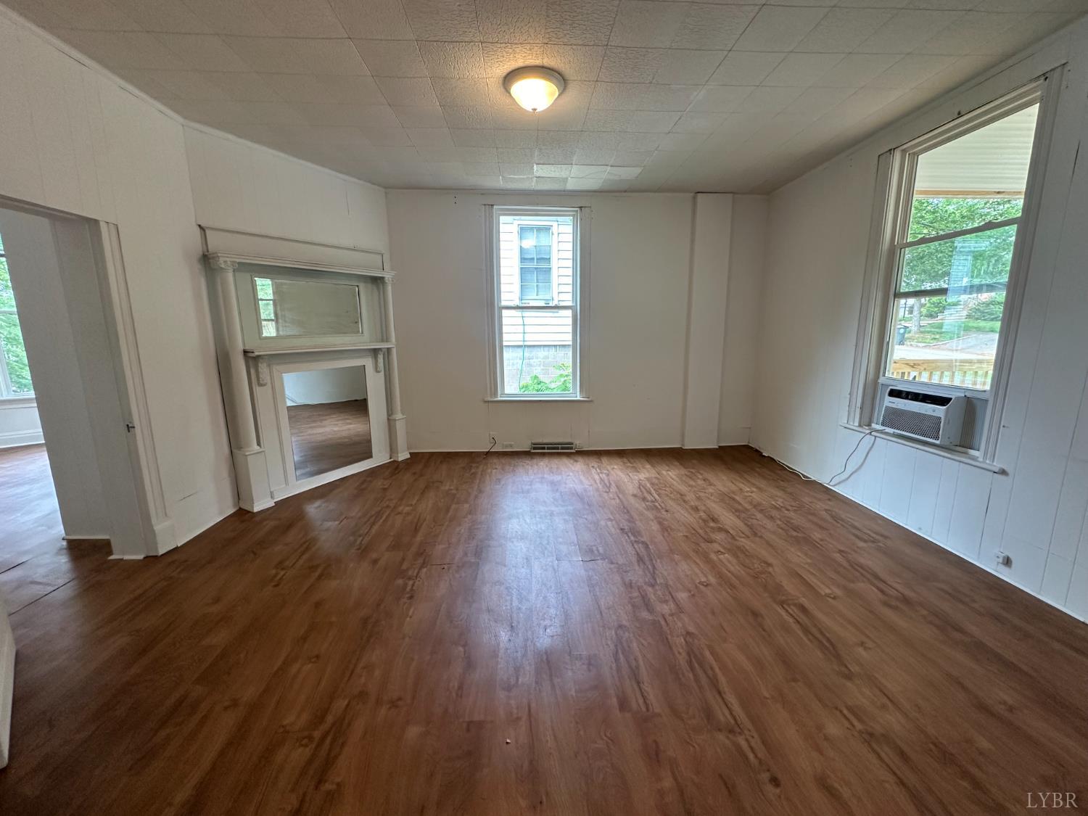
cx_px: 544
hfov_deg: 102.1
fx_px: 440
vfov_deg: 85.7
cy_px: 408
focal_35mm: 14
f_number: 2.2
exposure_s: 1/120
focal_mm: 2.22
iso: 200
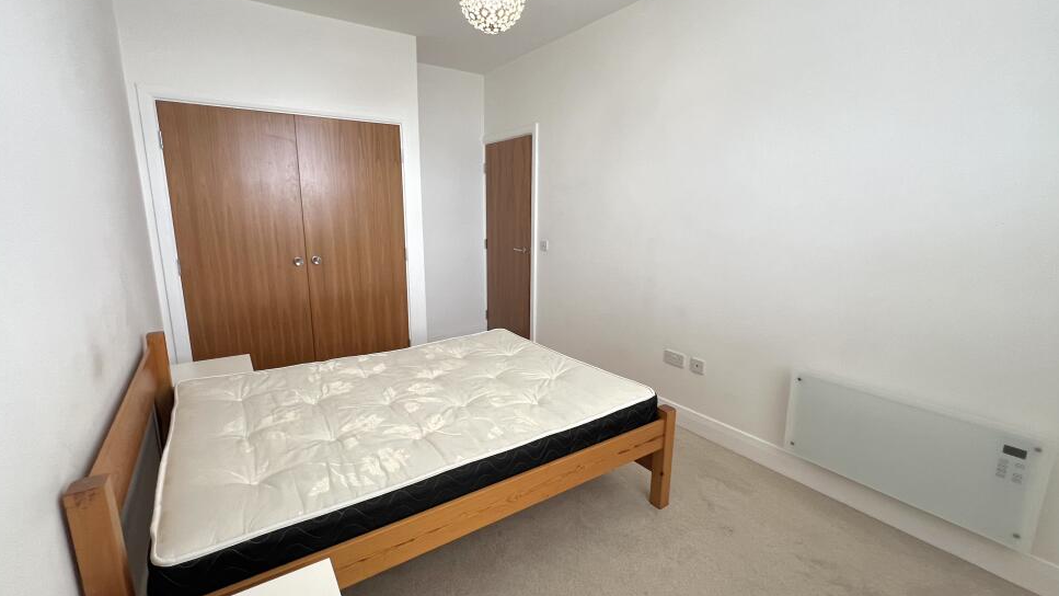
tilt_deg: -12.1
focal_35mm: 15
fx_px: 421
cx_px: 514
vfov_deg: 70.5
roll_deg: +0.1
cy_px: 299
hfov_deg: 103.0
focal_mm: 1.57
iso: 200
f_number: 1.8
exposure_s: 1/100
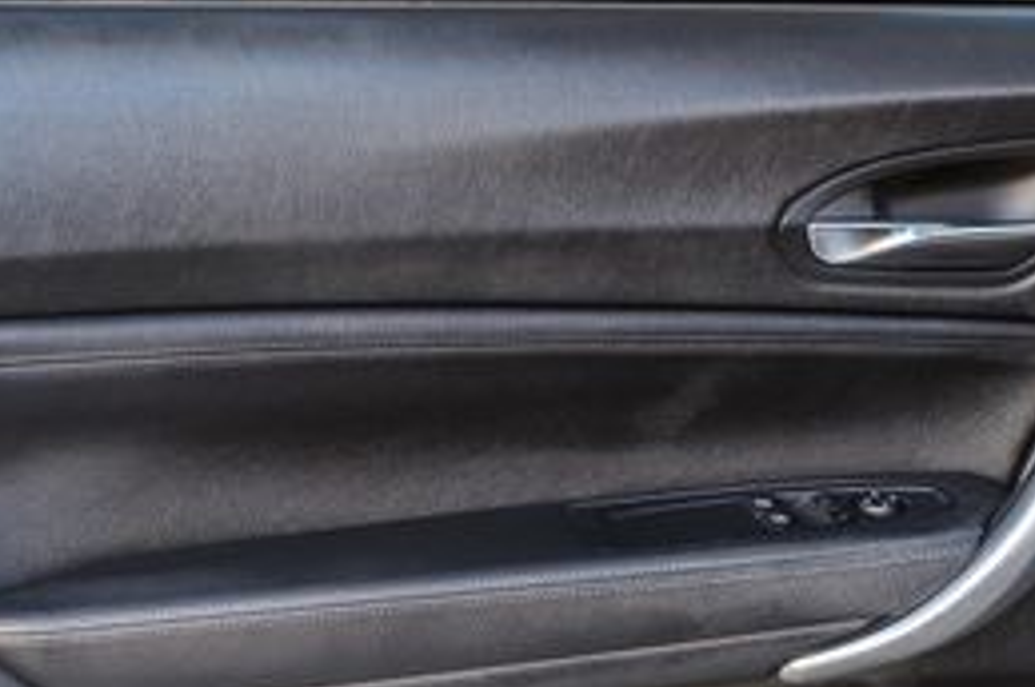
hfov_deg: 11.9
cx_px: 496
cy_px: 591
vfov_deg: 7.9
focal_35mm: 173
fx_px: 4967
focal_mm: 70
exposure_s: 1/250
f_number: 4
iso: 400
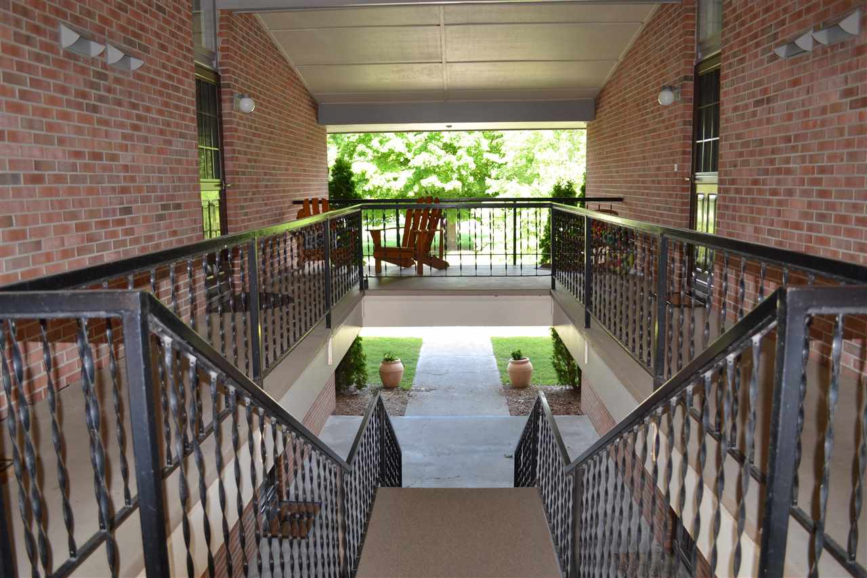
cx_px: 434
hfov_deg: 67.4
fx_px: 650
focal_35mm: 27
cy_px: 289
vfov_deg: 47.9
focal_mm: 18
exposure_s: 1/125
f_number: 4
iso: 320
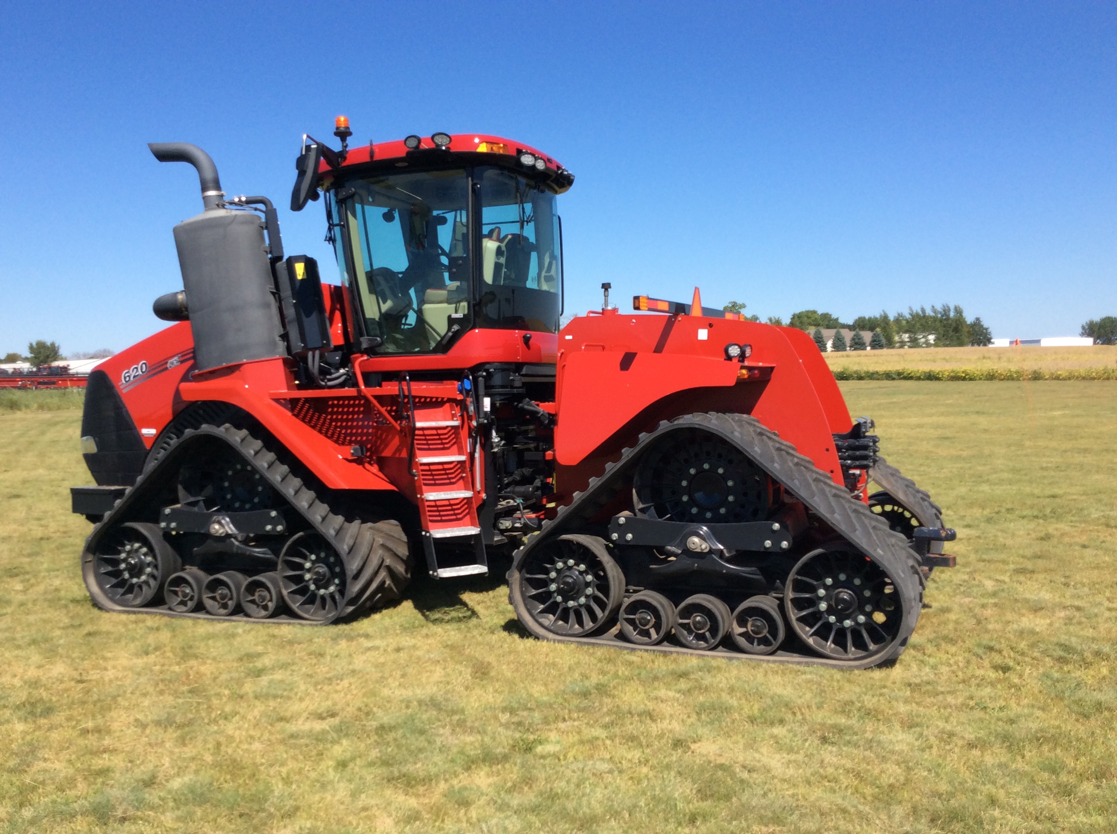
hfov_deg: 56.9
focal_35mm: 32
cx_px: 558
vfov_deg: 44.1
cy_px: 417
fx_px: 1031
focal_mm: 3.3
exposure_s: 1/1217
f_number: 2.4
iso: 32
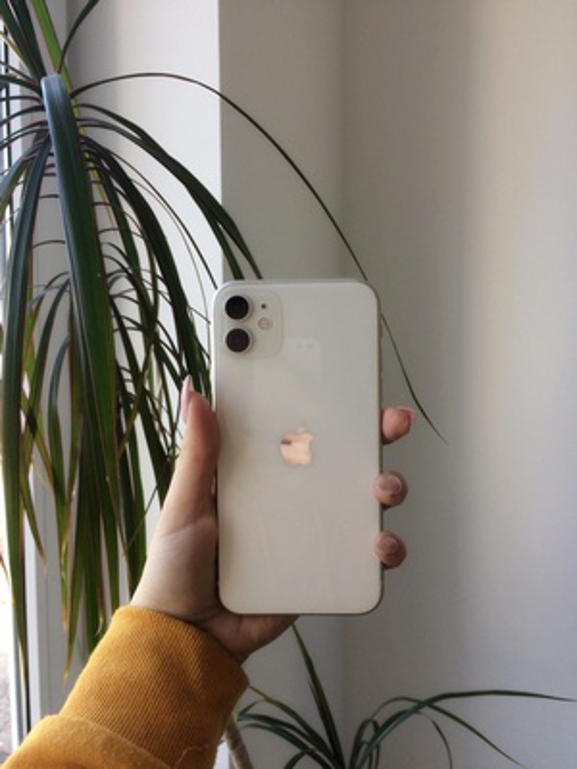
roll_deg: +1.3
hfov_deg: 48.2
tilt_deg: -3.8
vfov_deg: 61.7
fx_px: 645
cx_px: 288
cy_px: 384
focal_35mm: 29
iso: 40
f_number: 2.2
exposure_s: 1/100
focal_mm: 4.15
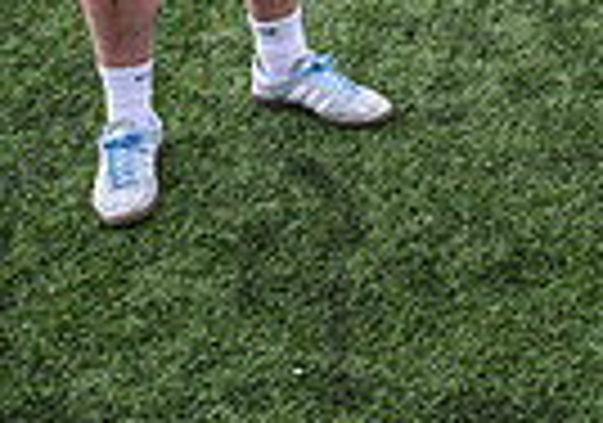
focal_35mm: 123
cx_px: 1125
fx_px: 2094
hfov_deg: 14.3
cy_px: -253
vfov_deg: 11.0
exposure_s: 1/250
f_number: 5
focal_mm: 24
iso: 250
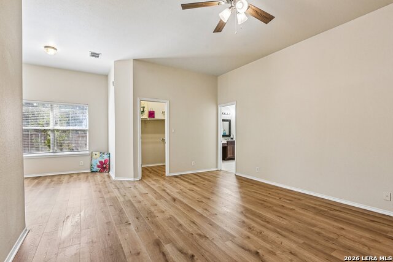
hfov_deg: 96.7
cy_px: 131
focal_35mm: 16
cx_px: 196
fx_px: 175
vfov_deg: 73.8
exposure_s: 1/20
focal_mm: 16
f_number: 8
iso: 400
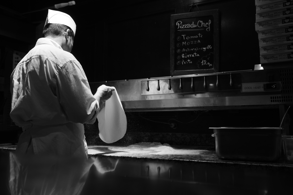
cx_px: 146
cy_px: 98
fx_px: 285
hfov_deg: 54.4
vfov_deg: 37.9
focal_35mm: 35
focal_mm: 23
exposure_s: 1/320
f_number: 3.2
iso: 800
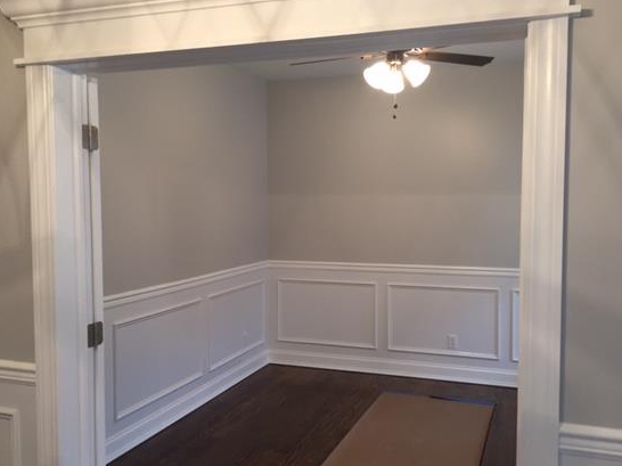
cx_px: 305
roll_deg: -0.2
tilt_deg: -3.9
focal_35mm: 34
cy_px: 239
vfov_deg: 41.8
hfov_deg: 54.0
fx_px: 611
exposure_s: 1/30
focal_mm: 4.15
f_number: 2.2
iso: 100
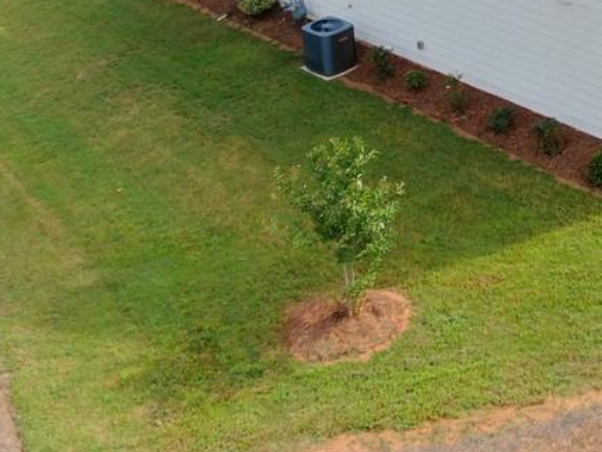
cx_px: 568
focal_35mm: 69
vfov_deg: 20.4
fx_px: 1201
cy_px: -42
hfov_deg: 26.9
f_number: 3
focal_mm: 5.11
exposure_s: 1/320
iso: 100
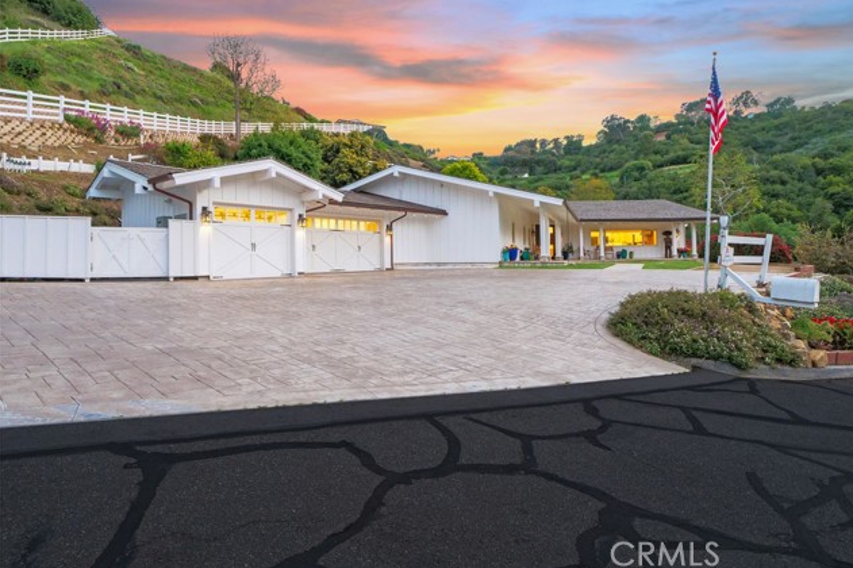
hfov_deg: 86.9
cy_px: 249
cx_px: 431
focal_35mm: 19
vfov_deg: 64.3
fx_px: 450
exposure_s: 1/6
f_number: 8
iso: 2000
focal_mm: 9
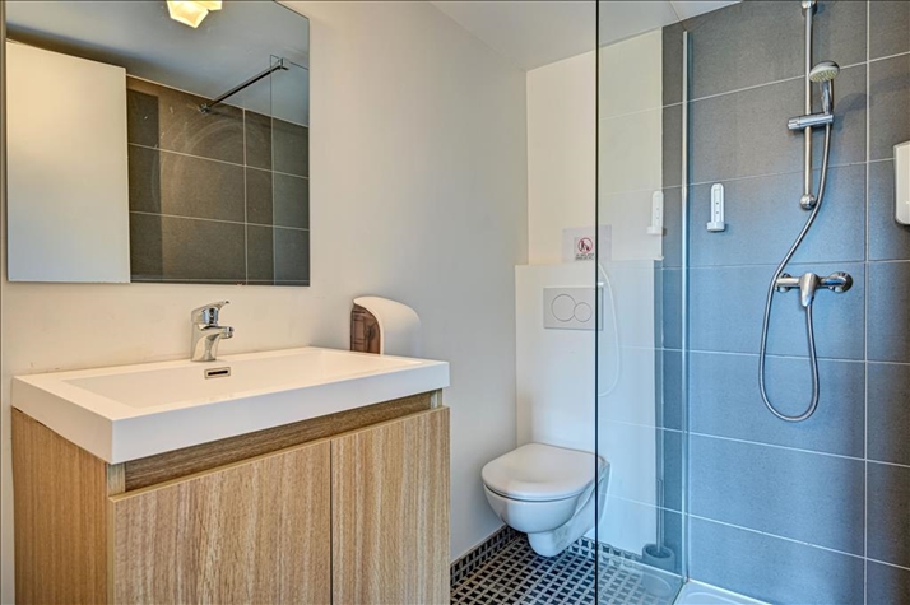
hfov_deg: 85.5
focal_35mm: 20
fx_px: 493
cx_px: 455
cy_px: 302
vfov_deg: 63.1
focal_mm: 19.5
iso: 100
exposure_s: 1/2.5
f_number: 11
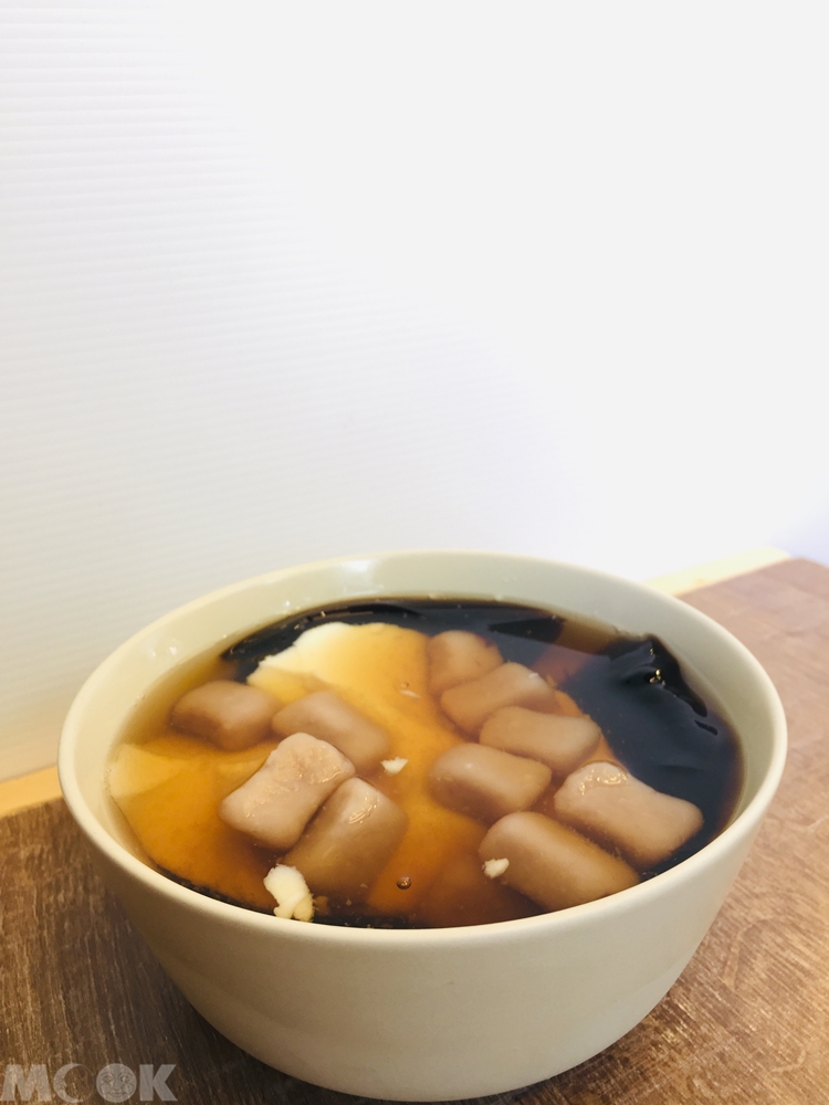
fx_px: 926
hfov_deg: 48.2
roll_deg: +2.2
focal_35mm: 29
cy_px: 552
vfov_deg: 61.7
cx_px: 414
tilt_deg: -22.5
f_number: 2.2
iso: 50
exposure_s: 1/30
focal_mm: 4.15
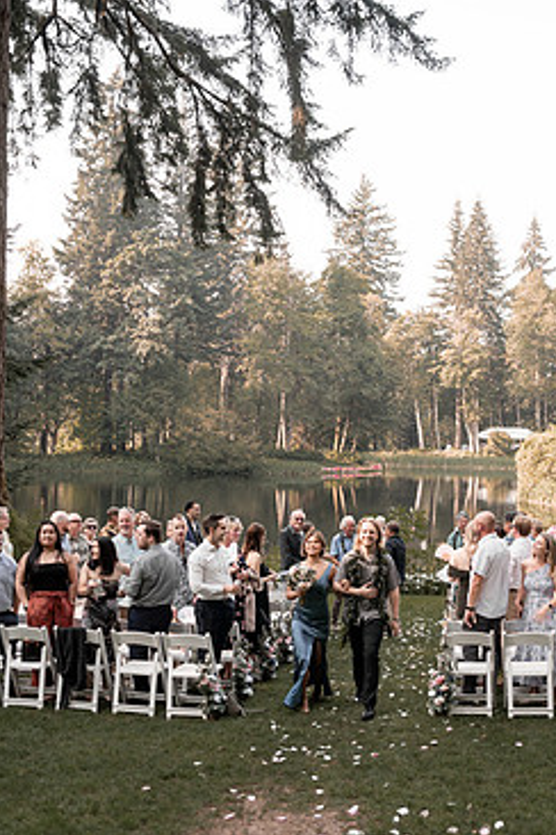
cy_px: 439
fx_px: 903
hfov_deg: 33.9
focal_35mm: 39
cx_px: 374
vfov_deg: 49.5
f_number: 2.8
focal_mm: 24
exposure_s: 1/500
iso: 200
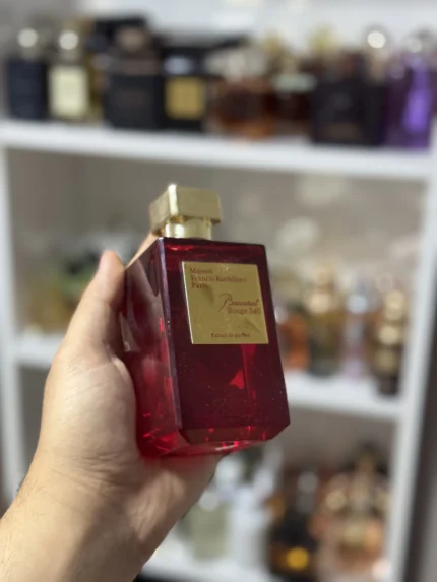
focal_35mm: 48
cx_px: 218
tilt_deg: -19.6
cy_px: 291
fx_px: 808
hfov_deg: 30.3
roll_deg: -2.4
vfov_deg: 39.6
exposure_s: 1/50
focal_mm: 6.76
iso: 200
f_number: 1.78
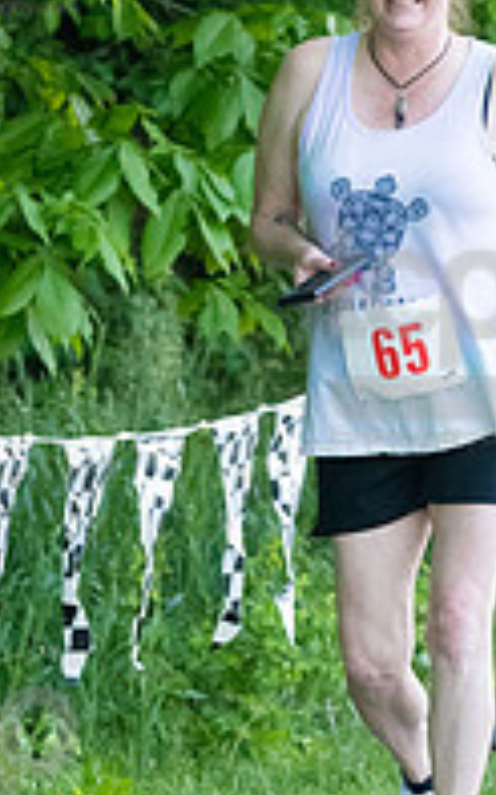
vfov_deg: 4.0
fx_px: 11341
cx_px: 425
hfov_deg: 2.5
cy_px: 335
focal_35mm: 524
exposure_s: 1/1600
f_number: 5.6
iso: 4000
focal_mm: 150
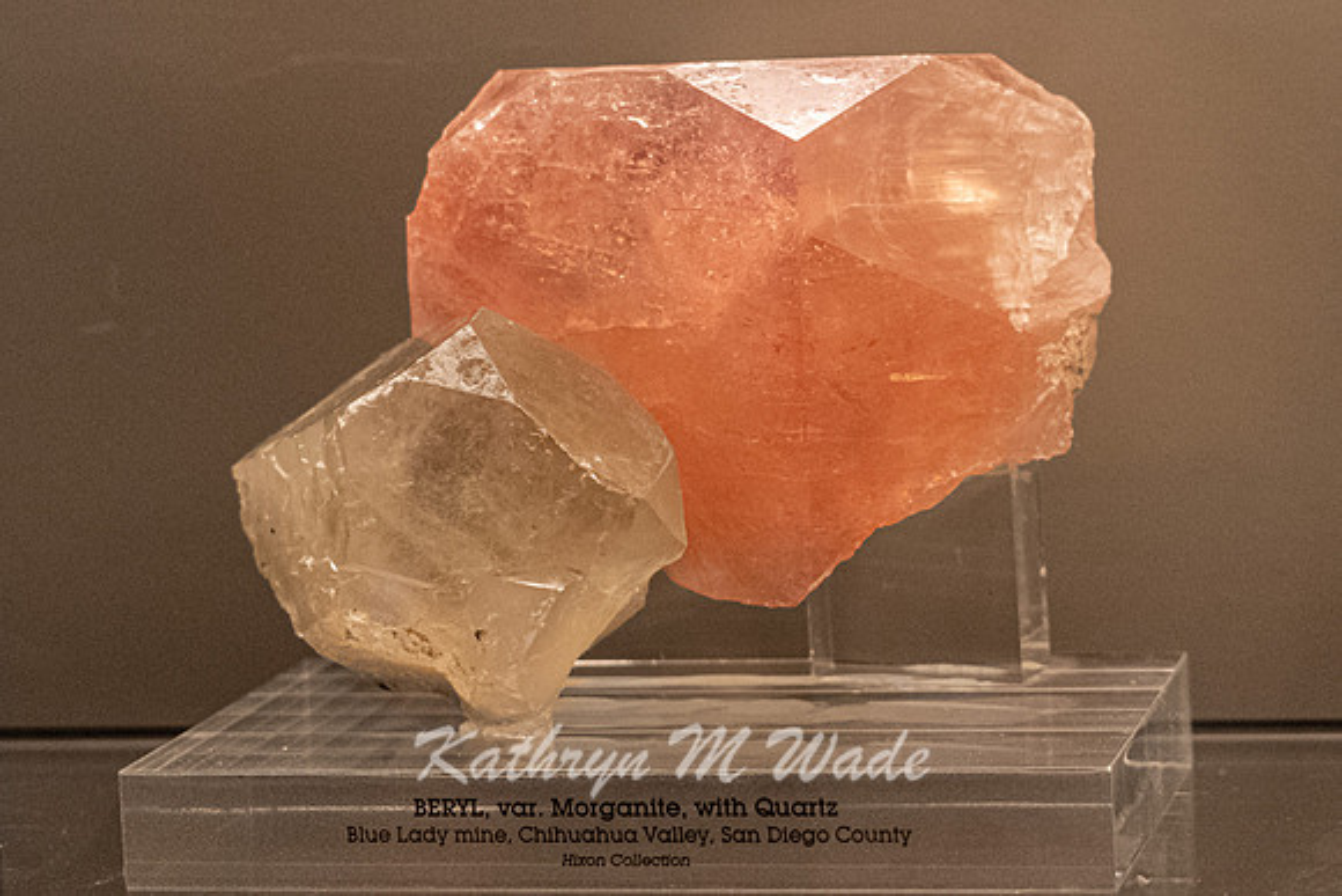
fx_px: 4541
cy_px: 391
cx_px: 736
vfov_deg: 11.3
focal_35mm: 122
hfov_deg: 16.8
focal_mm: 89
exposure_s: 1/60
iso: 5000
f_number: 5.6
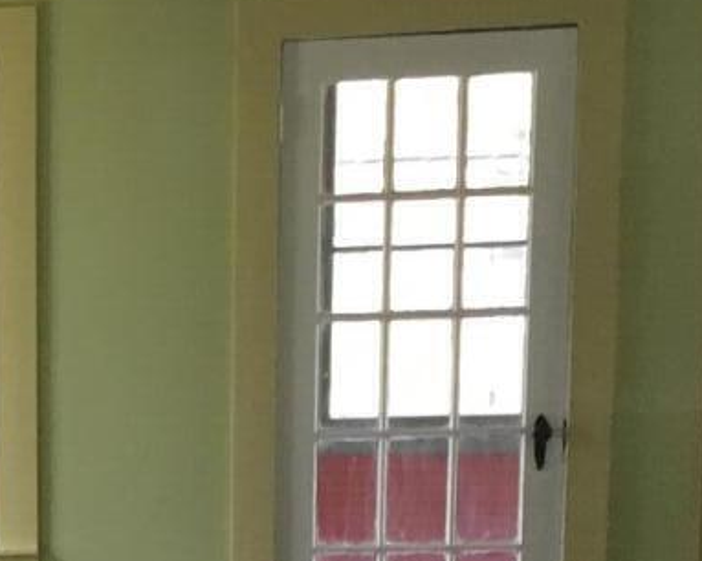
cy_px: 878
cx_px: -434
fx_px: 3073
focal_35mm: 148
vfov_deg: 10.1
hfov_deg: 12.2
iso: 40
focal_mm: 4.15
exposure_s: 1/30
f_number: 2.2
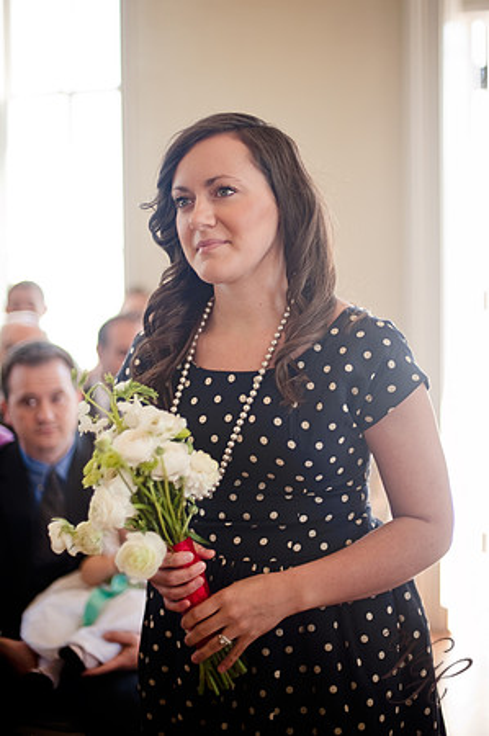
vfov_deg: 39.6
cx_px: 244
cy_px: 368
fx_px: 1021
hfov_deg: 26.9
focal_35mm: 50
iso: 200
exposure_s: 1/250
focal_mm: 50
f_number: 1.4
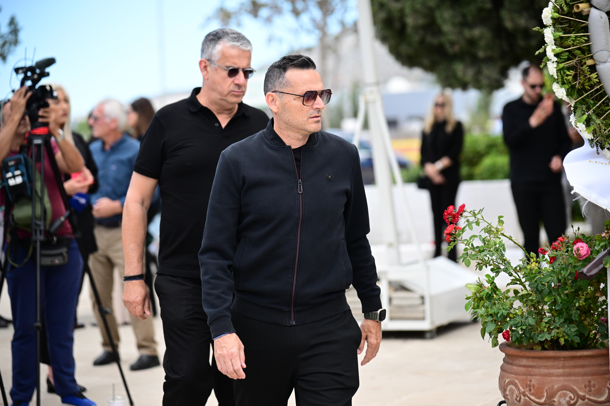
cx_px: 305
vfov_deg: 13.3
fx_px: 1745
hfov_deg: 19.8
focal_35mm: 103
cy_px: 203
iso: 1000
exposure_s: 1/6400
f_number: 2.8
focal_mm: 103
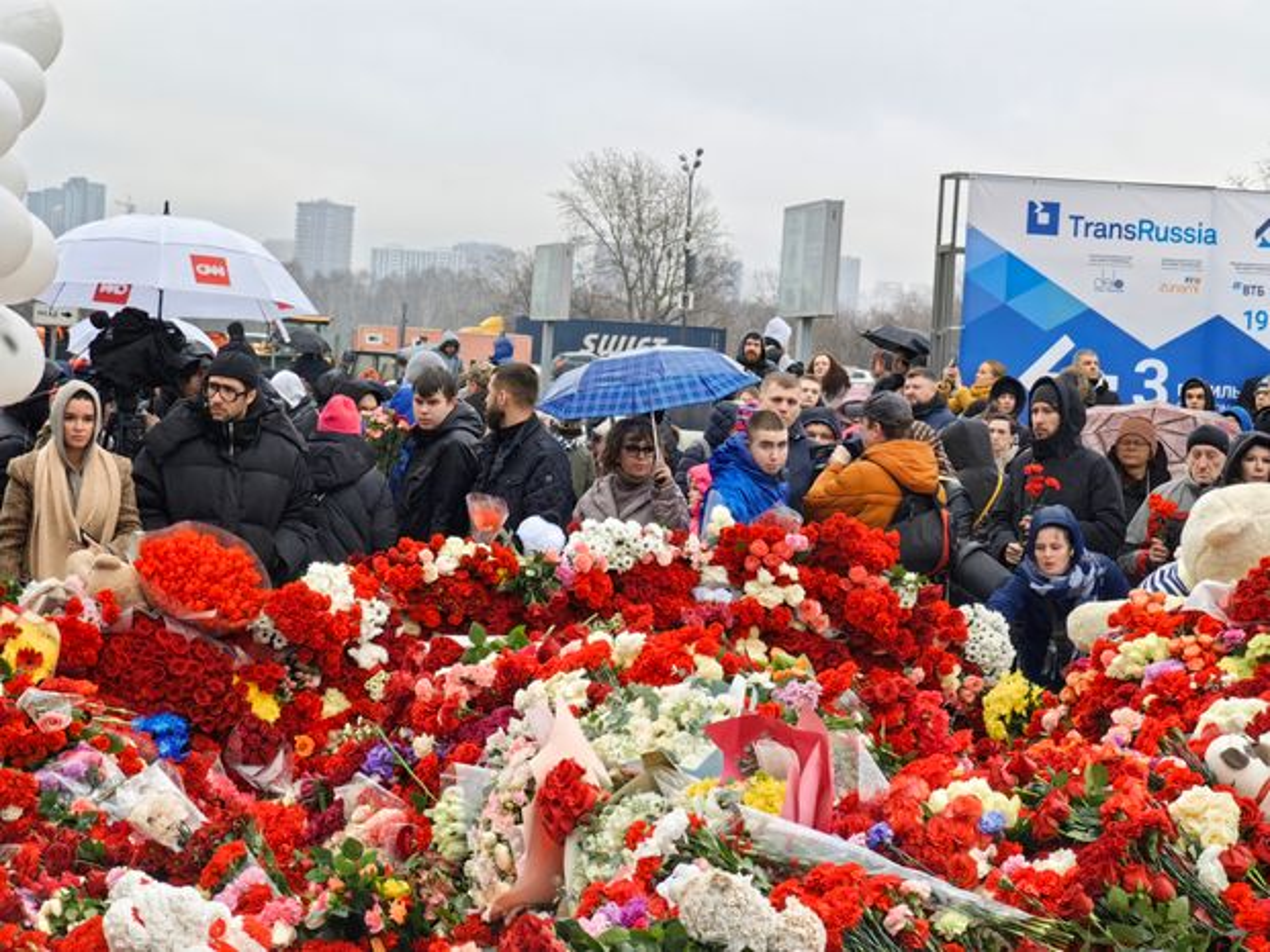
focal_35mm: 95
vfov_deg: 15.6
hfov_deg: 20.6
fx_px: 3486
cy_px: 476
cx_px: 635
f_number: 3.5
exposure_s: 1/100
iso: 100
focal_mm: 16.85
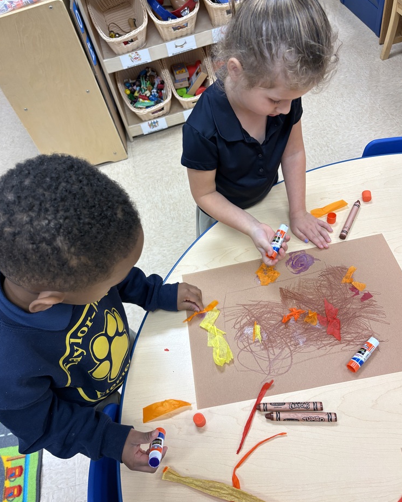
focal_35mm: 28
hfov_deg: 51.5
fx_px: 417
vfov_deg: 62.2
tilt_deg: -49.2
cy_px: 243
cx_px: 198
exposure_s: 1/120
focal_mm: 5.96
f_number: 1.6
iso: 125
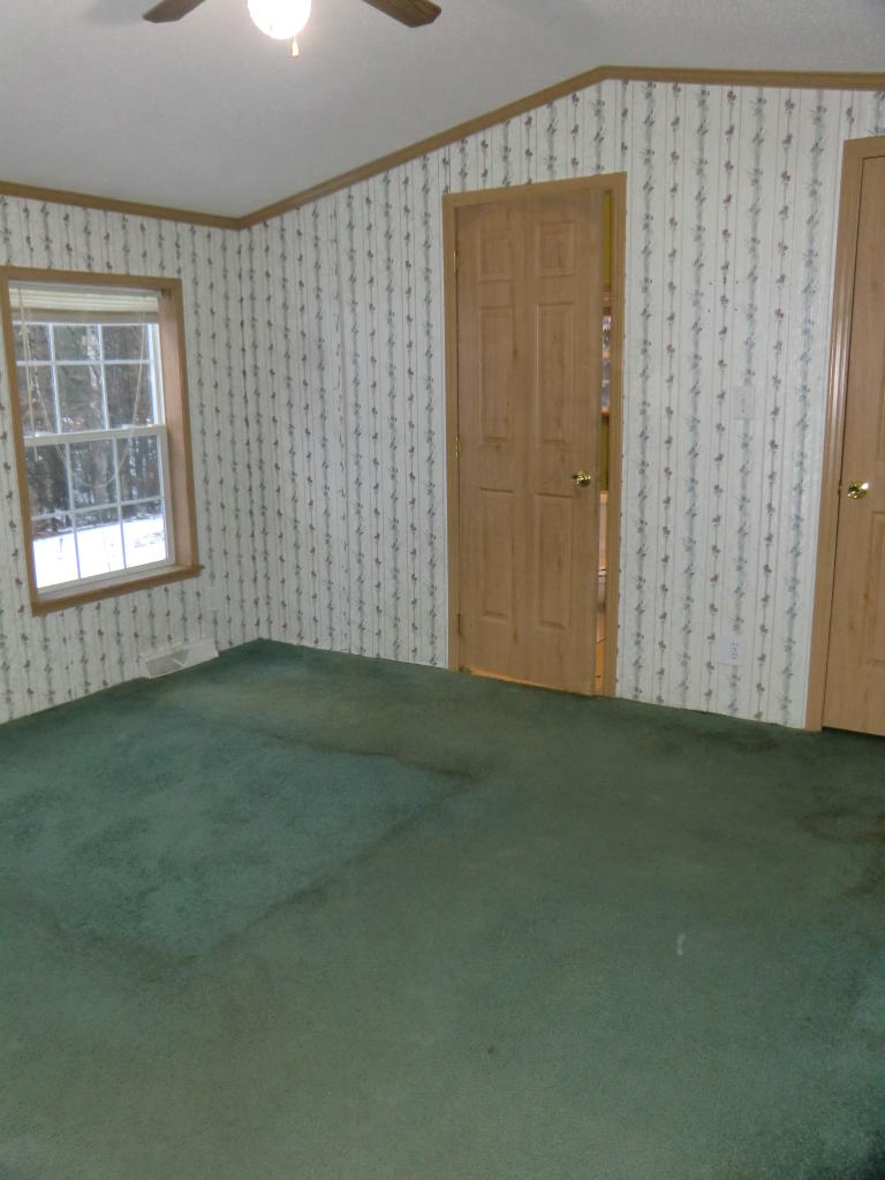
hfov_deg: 48.2
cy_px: 590
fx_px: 989
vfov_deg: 61.7
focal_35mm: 29
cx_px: 442
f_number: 3.5
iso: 400
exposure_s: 1/60
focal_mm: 5.2
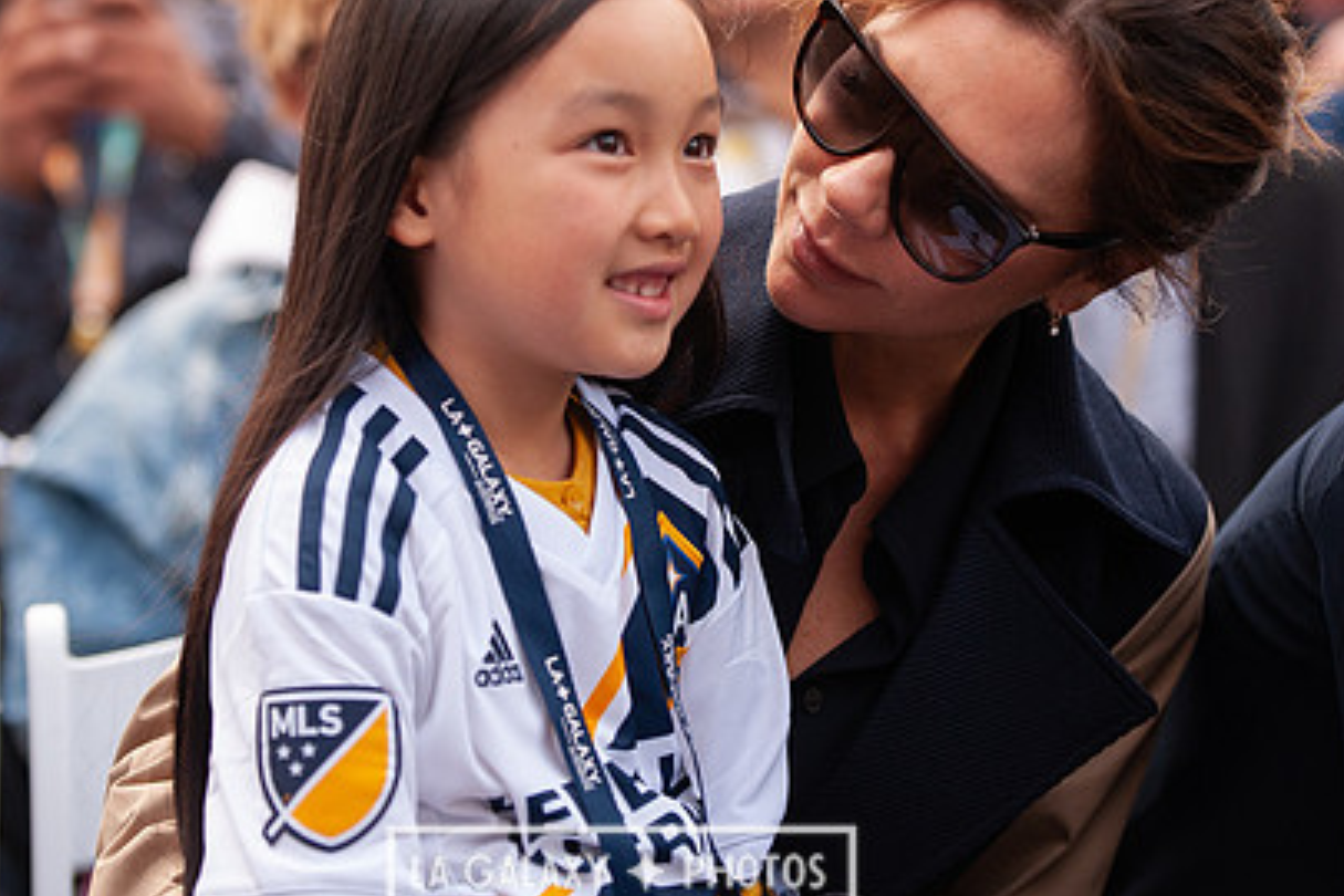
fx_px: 5450
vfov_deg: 9.4
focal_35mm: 146
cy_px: 372
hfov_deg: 14.1
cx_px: 621
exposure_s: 1/1250
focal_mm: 102
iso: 560
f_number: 2.8
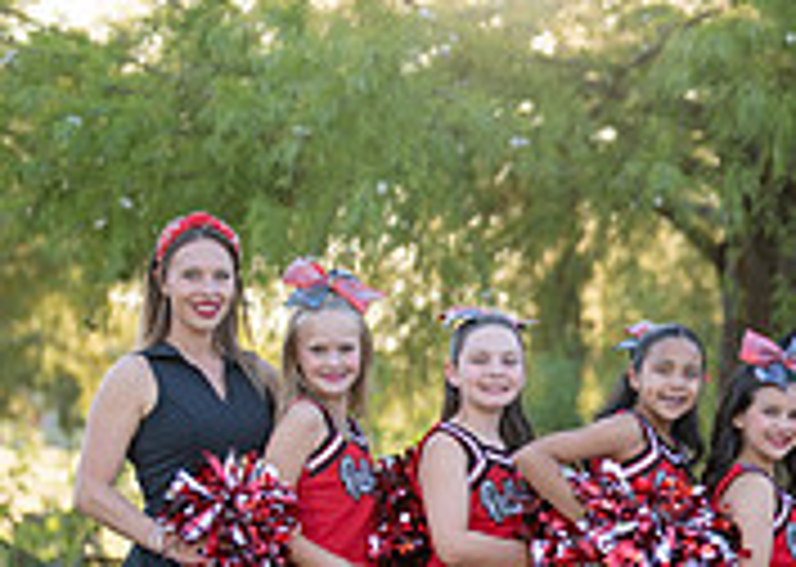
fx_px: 3929
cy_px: 562
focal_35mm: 174
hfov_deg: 11.2
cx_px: 1160
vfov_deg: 8.2
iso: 100
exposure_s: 1/640
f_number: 1.2
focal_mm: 50
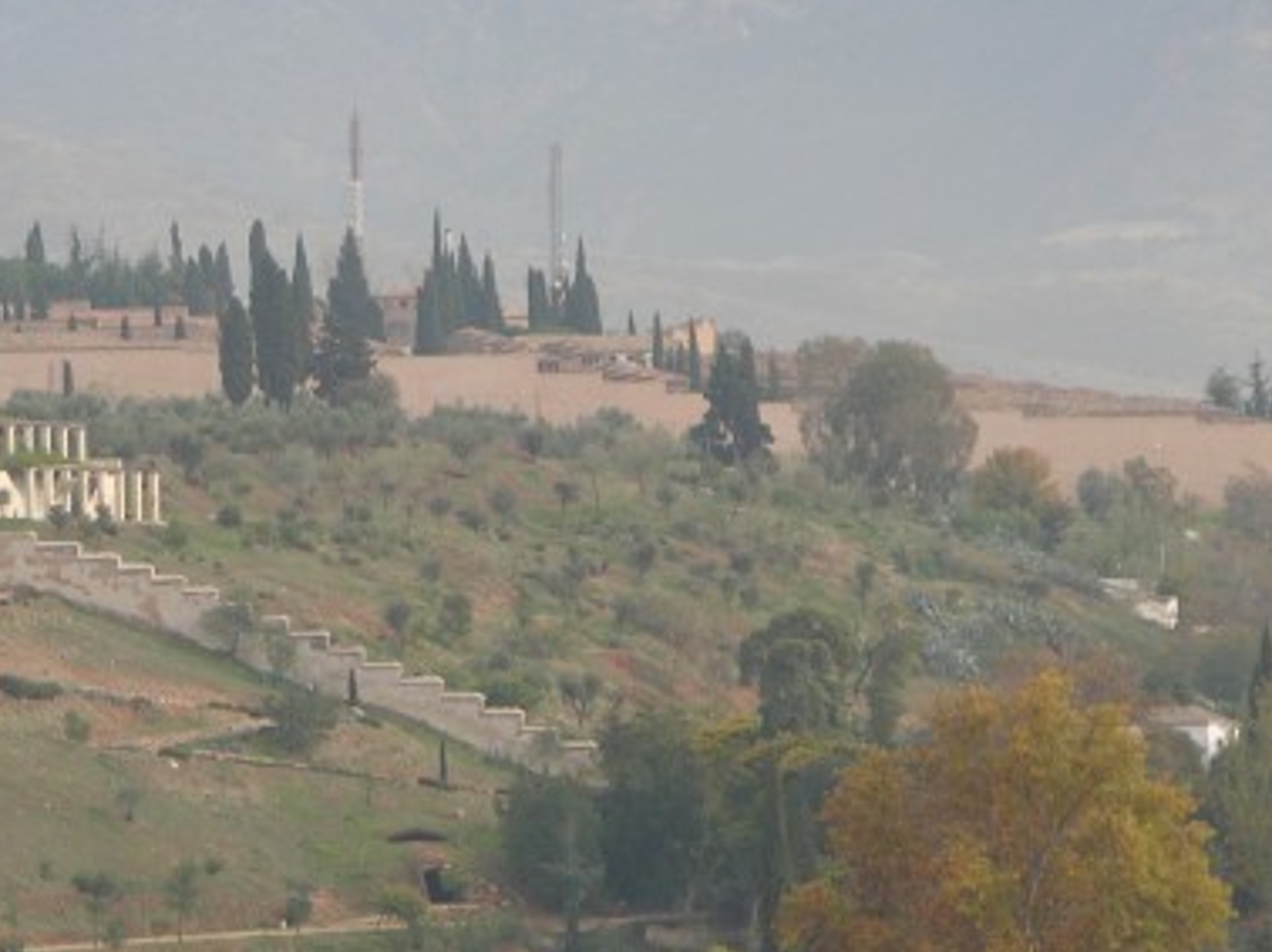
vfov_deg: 3.4
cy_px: 121
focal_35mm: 434
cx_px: -145
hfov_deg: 4.6
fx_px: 15938
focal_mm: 41.1
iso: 50
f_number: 4.4
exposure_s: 1/198
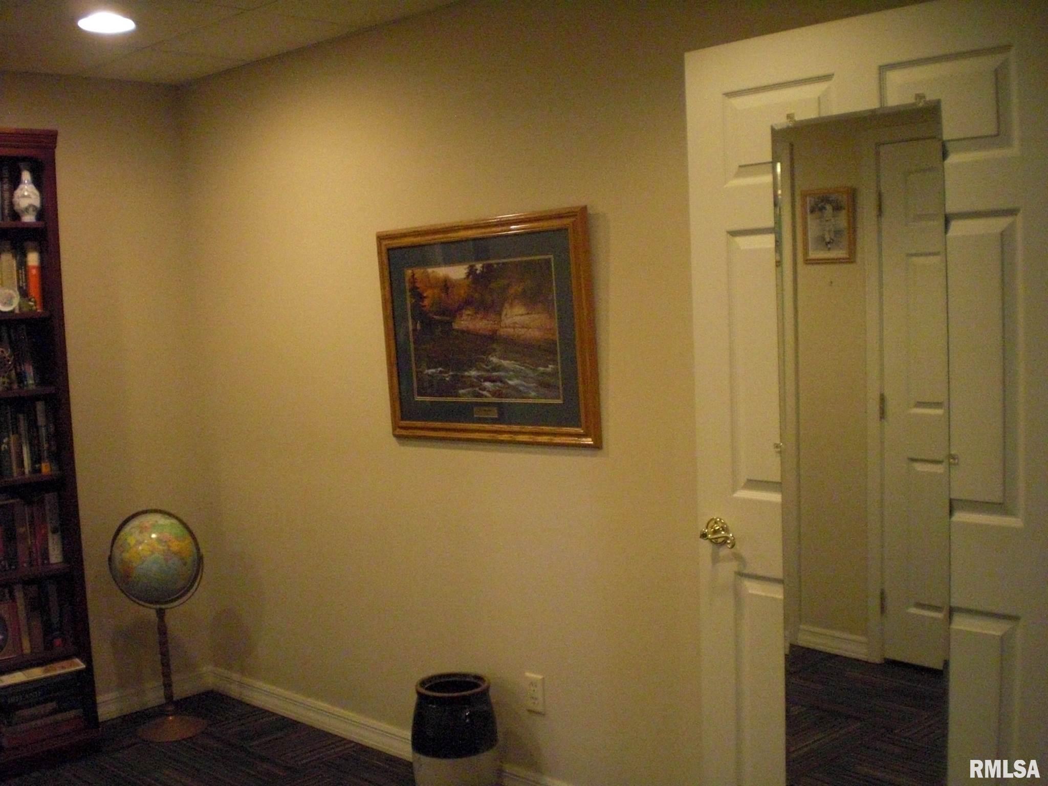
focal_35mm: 38
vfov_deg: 37.7
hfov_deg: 49.0
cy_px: 393
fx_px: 1150
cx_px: 524
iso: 800
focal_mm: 6.3
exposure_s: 1/80
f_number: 3.1
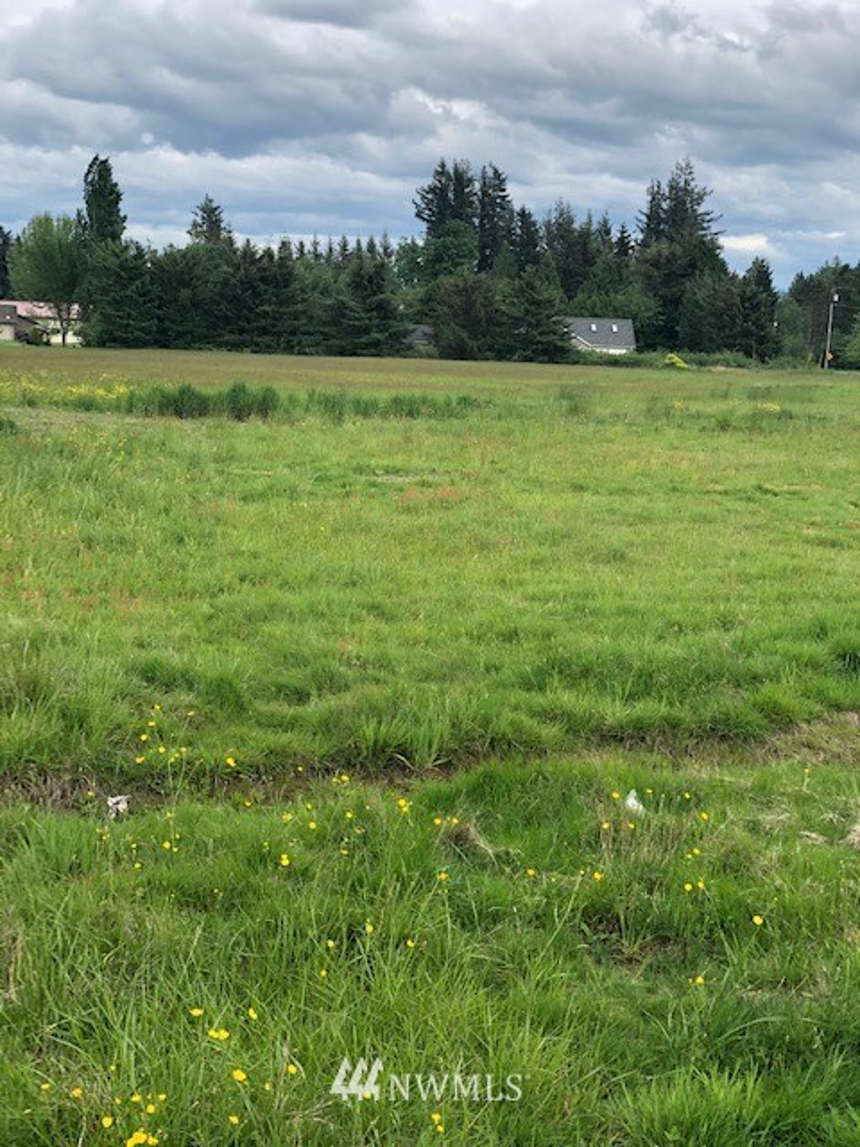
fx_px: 1723
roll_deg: -2.3
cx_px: 430
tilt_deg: -8.0
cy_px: 574
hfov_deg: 28.0
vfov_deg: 36.8
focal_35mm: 52
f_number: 2.4
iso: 16
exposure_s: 1/245
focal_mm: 6
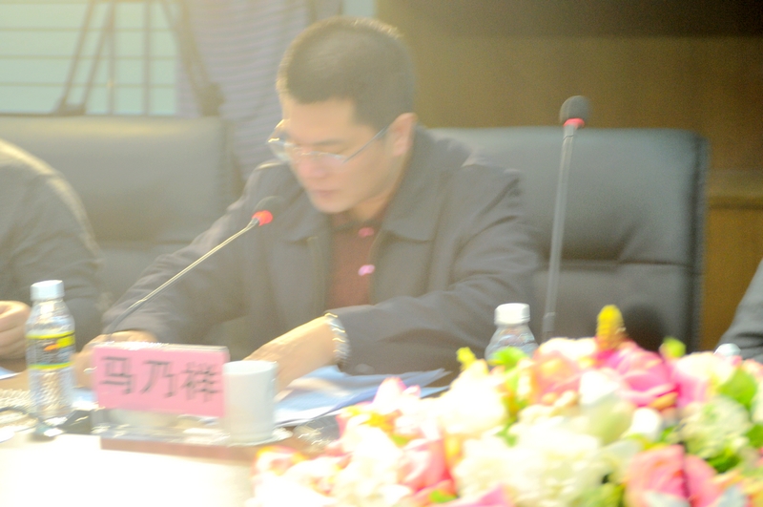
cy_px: 254
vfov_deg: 9.9
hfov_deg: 14.9
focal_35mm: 138
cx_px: 382
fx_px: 2921
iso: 500
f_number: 4.5
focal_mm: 92
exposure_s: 1/8
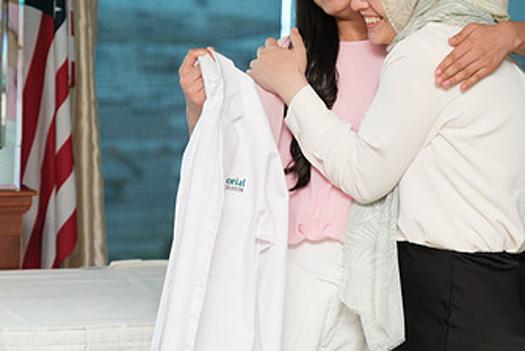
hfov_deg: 14.6
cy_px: 103
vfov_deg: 9.8
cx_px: 237
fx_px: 2043
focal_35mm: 140
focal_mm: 53.3
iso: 640
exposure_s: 1/125
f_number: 2.8
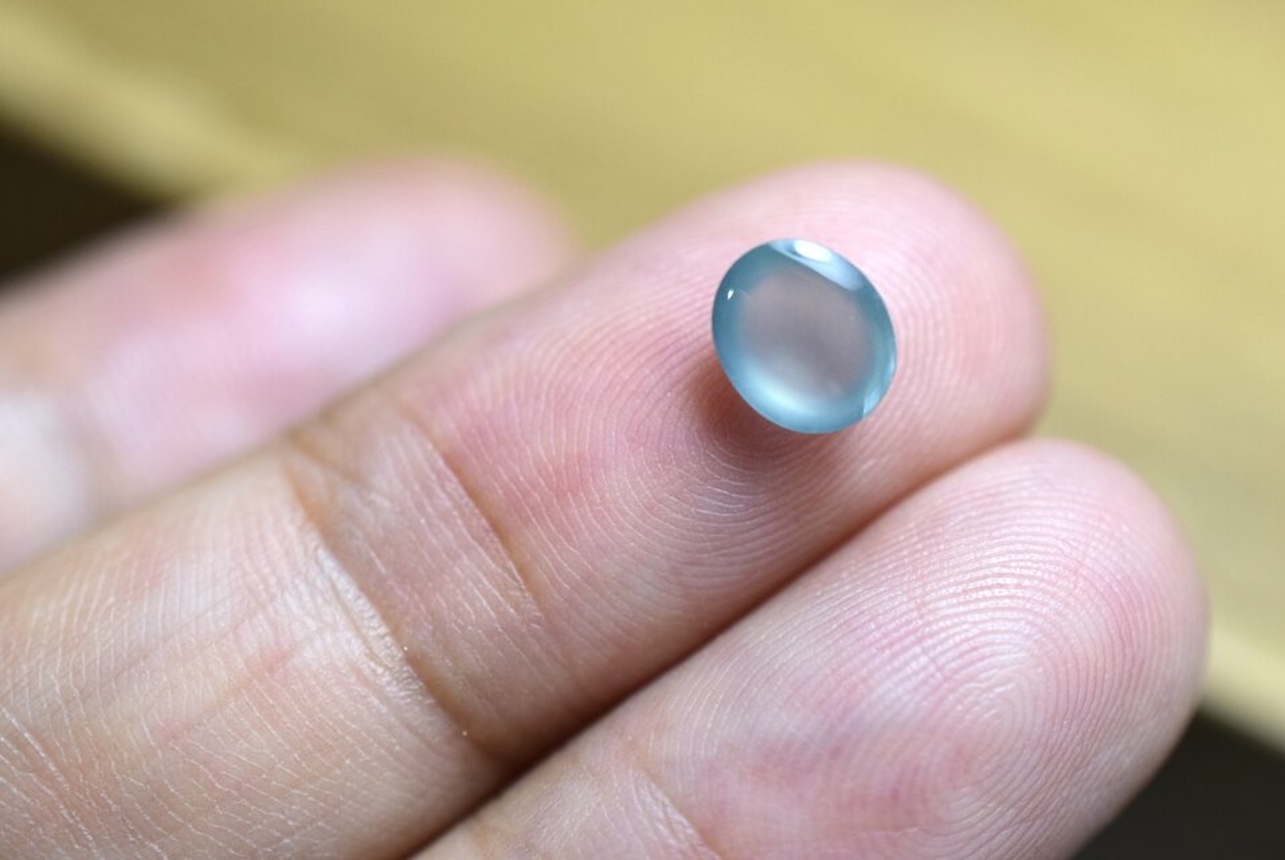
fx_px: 2144
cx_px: 642
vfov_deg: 22.7
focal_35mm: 60
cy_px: 430
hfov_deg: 33.4
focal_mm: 40
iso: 400
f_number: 6.3
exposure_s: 1/160
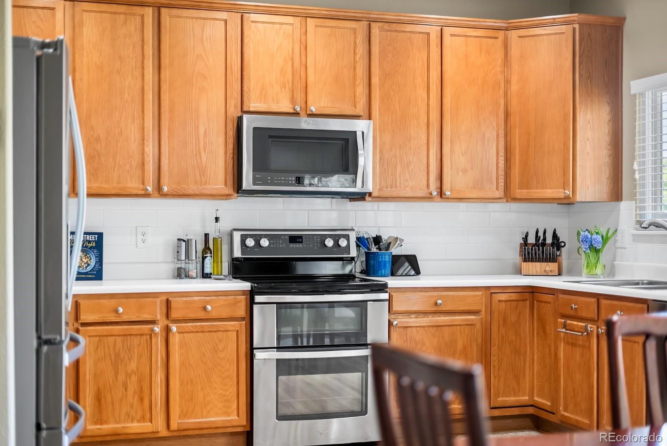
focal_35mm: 50
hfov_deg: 39.6
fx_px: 927
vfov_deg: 27.0
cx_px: 334
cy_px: 223
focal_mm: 50
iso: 200
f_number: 1.8
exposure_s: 1/15
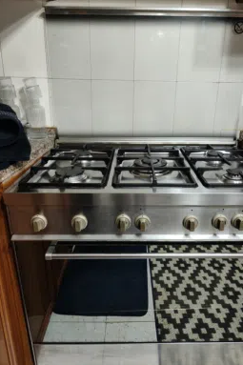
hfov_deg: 51.1
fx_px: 253
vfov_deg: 71.5
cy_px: 178
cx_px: 138
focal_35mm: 25
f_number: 1.6
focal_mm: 6.06
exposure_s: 1/50
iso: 500
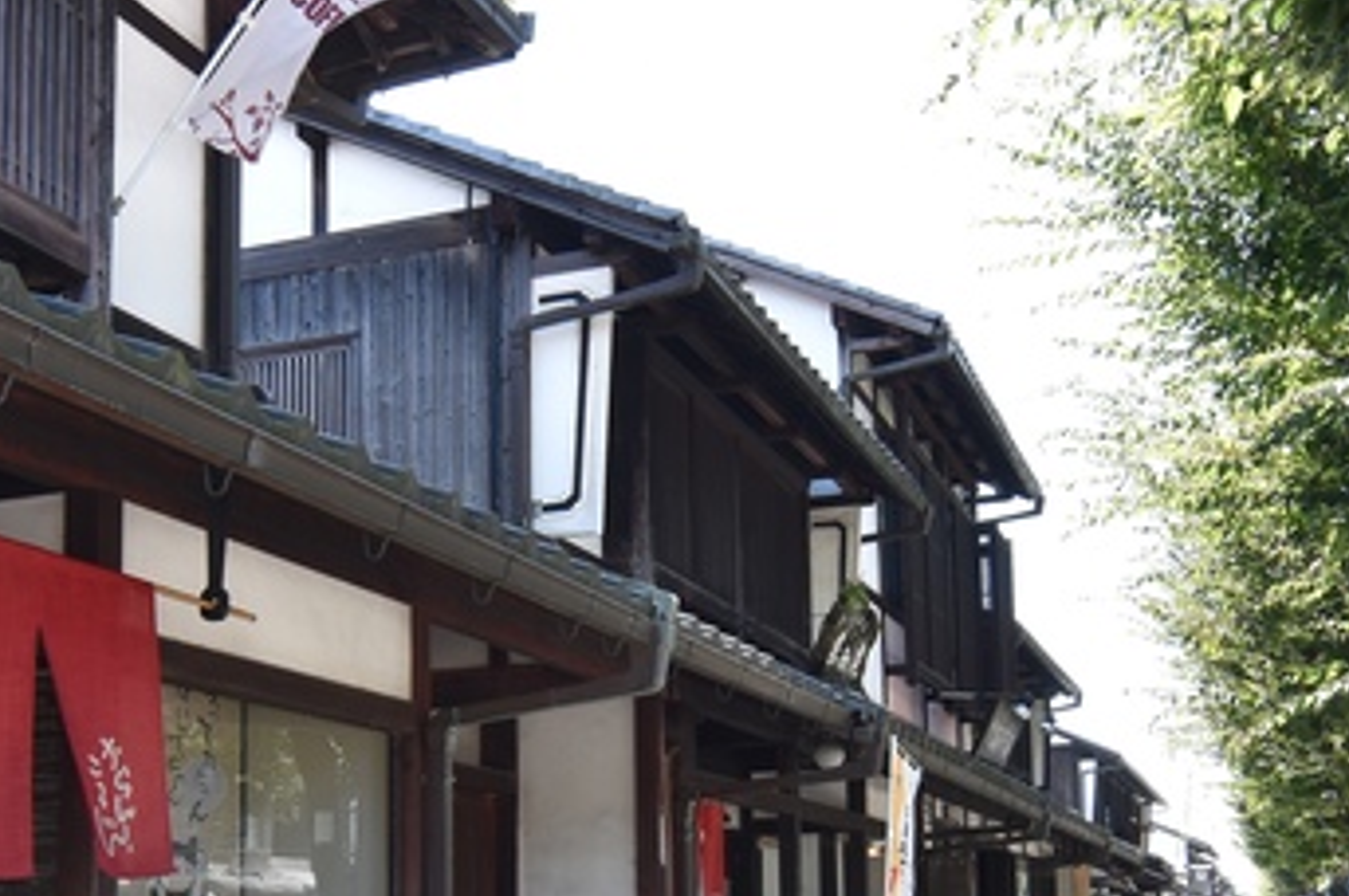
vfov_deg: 26.8
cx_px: 586
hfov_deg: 40.3
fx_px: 1834
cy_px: 753
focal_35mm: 49
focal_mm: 14
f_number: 11
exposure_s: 1/60
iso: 250
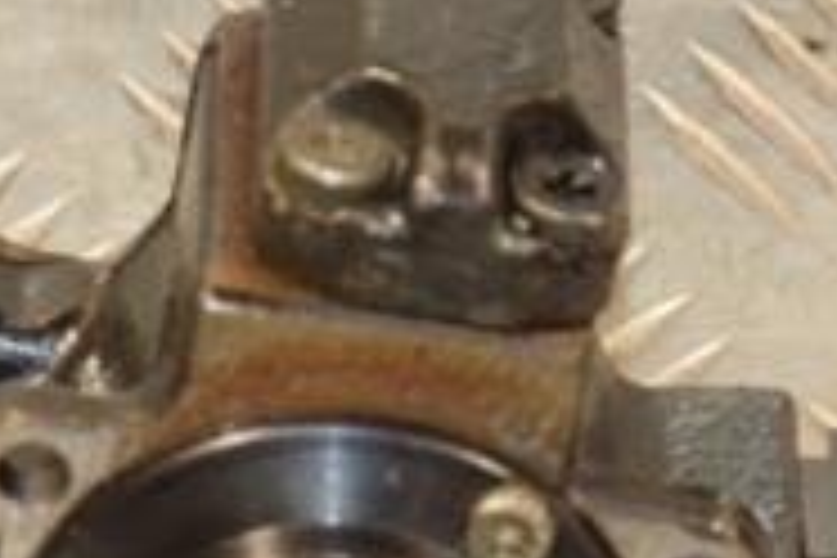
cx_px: 252
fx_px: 11043
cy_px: 536
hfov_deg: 4.3
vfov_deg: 2.9
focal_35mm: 475
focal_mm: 98
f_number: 5.6
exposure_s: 1/100
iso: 800
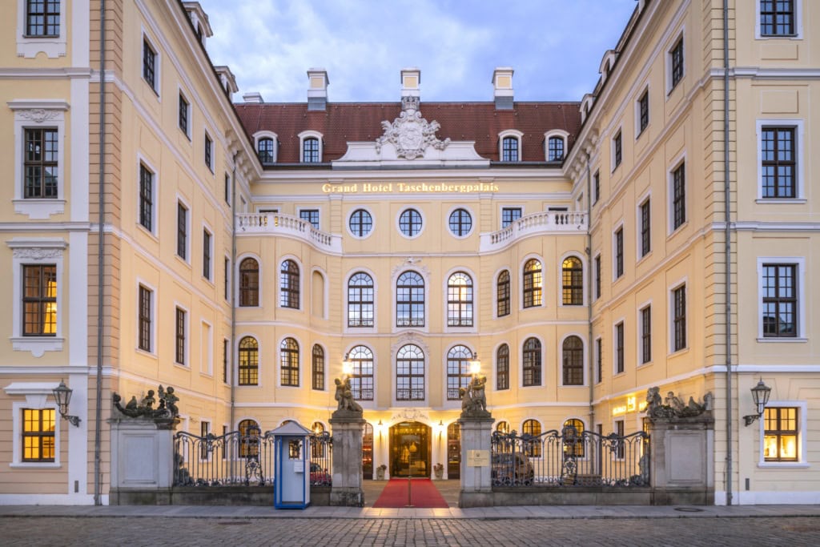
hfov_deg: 73.7
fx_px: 547
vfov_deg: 53.1
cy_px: 274
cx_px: 410
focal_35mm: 24
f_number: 11
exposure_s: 1.6
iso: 100
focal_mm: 24
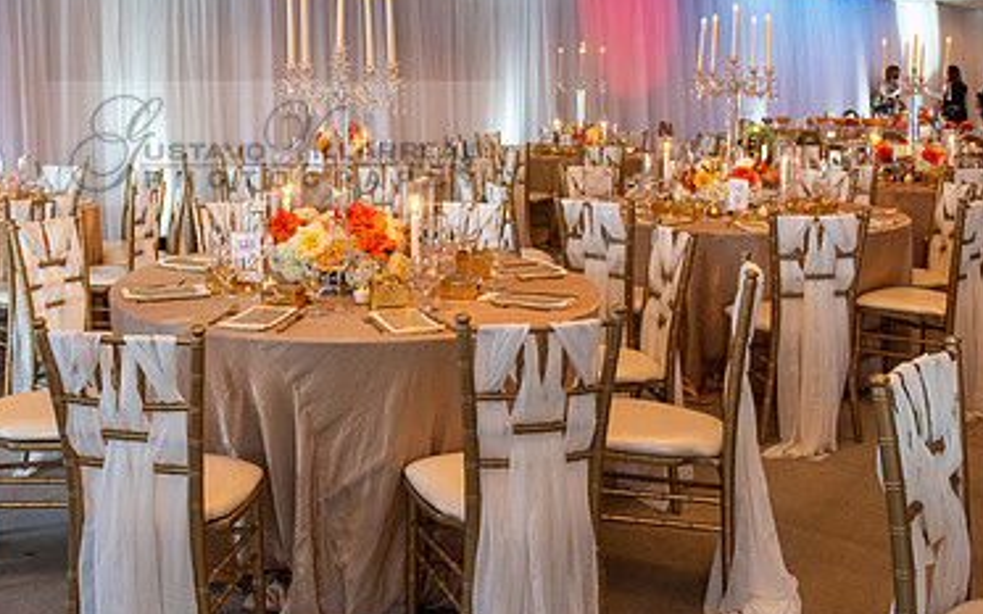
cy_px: 144
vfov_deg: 32.8
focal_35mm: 38
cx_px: 277
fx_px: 1018
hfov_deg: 50.0
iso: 1600
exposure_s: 1/125
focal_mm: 24
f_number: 4.5
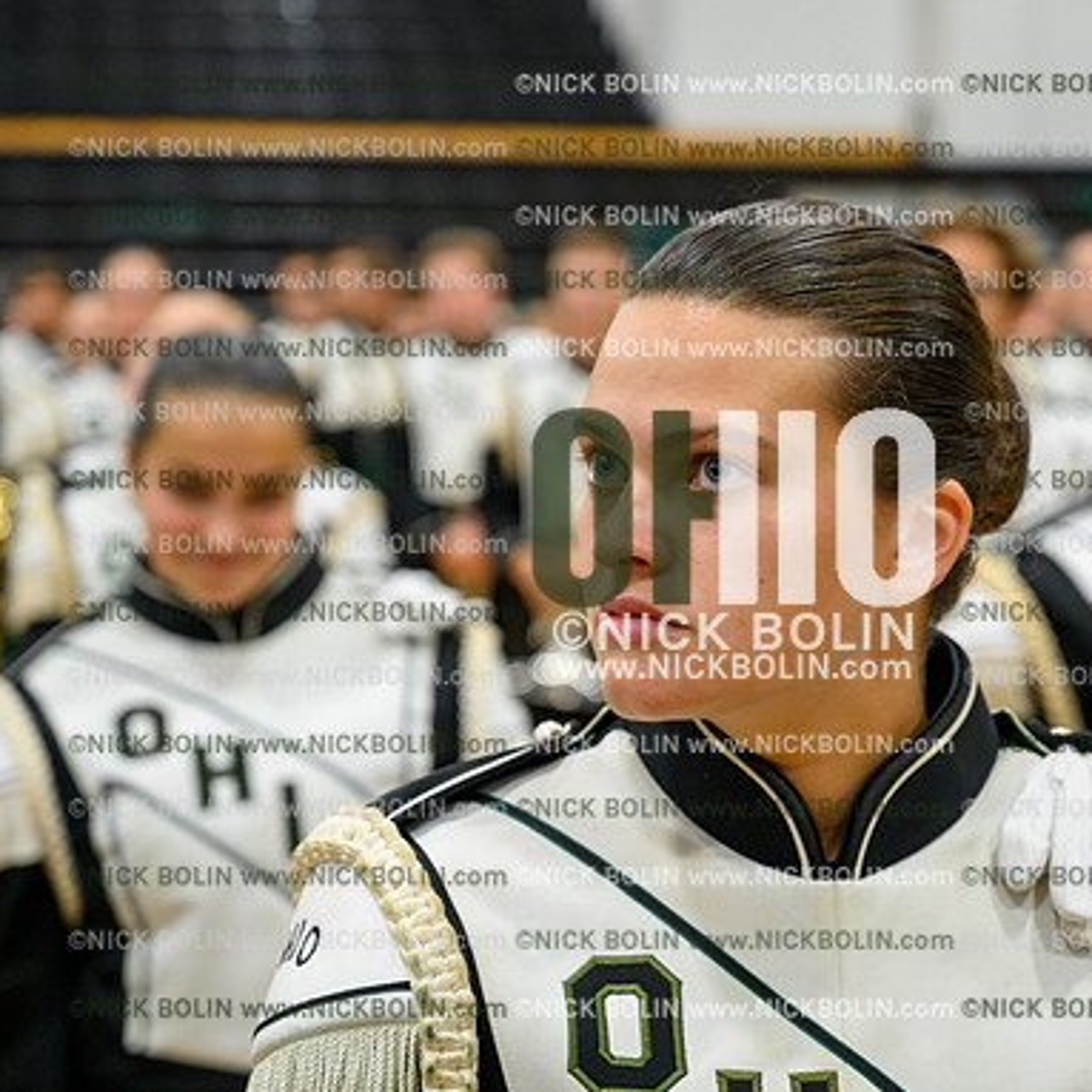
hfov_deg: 19.2
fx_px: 3212
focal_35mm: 90
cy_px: 545
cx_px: 733
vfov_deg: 19.3
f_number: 4
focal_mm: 70
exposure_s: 1/250
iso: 1250
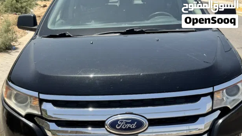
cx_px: 123
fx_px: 173
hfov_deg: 69.8
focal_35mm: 27
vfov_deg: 42.6
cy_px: 84
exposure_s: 1/4608
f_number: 1.78
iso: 80
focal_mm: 6.76
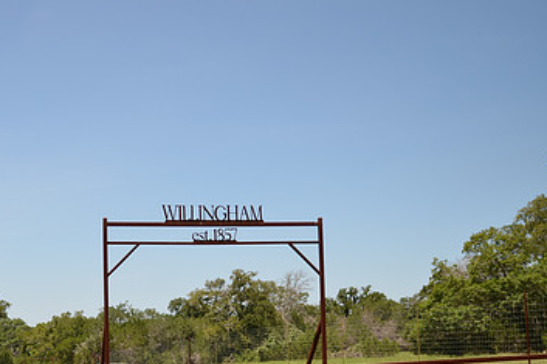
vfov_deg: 22.8
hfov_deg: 33.0
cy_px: 260
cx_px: 108
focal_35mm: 59
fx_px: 896
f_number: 4
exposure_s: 1/250
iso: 100
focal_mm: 24
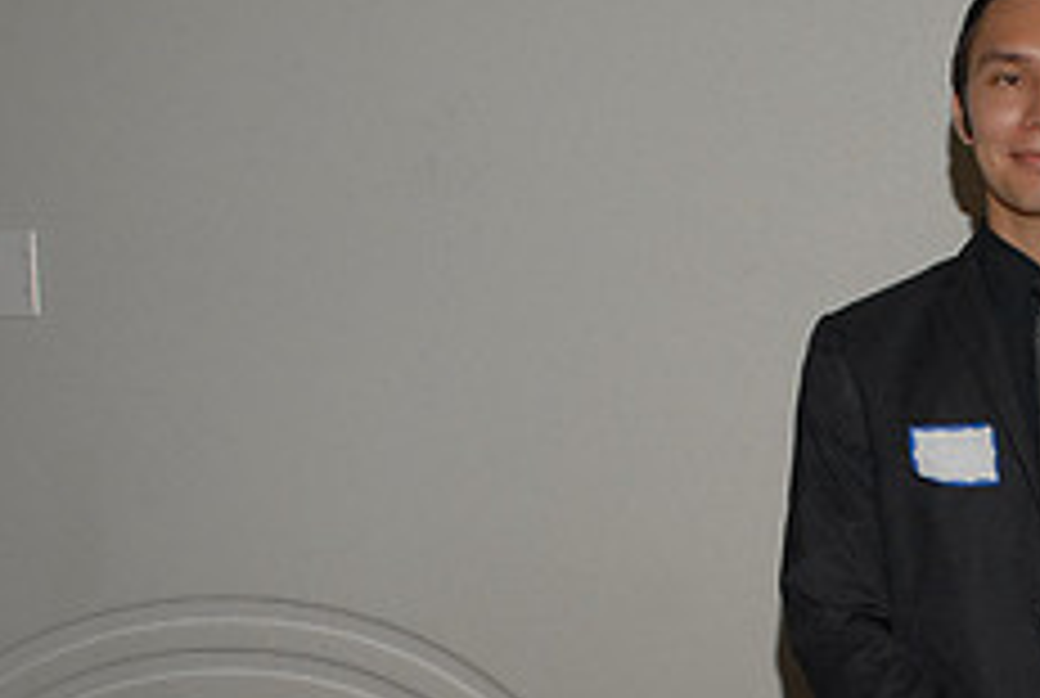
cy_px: 606
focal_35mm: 79
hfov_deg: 24.4
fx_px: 2294
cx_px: 1040
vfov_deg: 17.1
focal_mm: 21
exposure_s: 1/125
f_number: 5.6
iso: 500
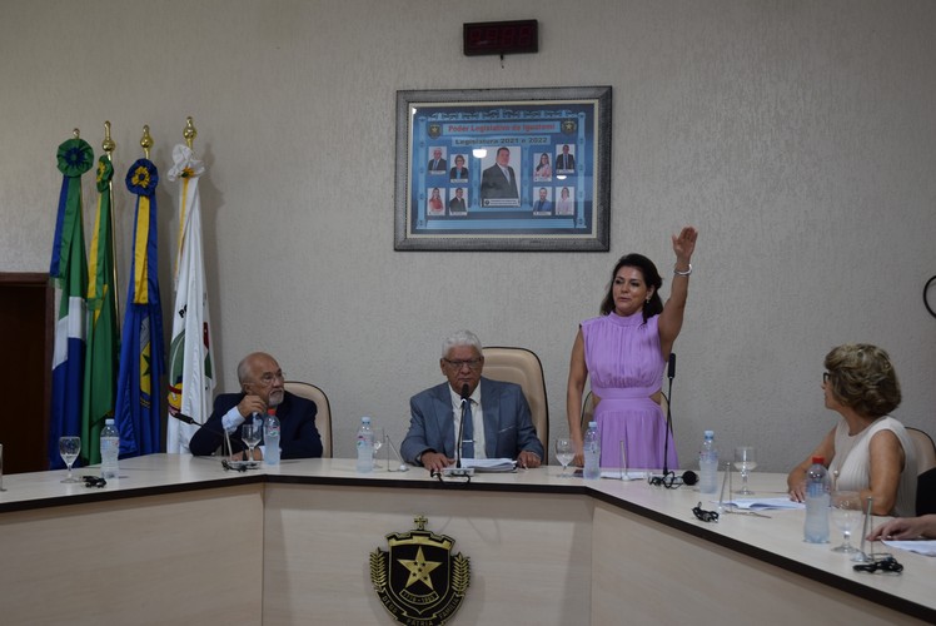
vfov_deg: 29.0
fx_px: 1210
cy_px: 313
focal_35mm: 46
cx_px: 468
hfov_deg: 42.3
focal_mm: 31
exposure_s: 1/60
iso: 400
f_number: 4
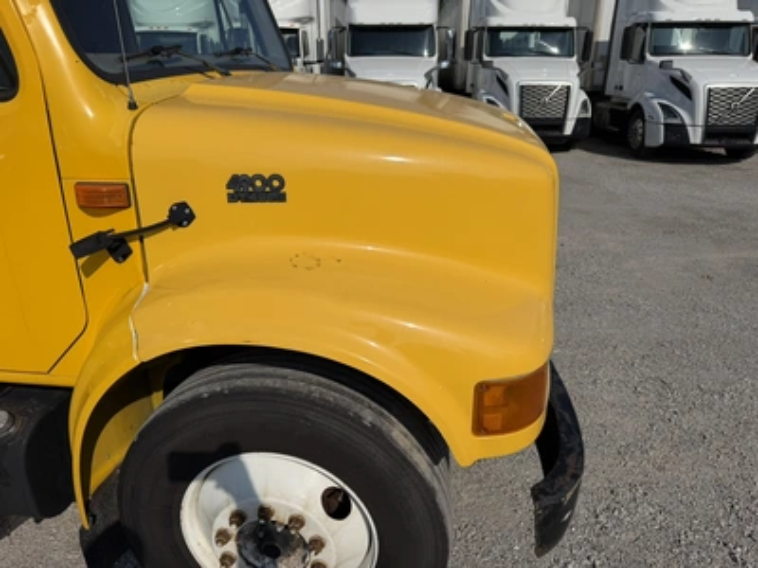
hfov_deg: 71.6
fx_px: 526
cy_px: 284
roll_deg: -1.0
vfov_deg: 56.8
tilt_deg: -20.8
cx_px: 379
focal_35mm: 24
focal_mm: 6.76
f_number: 1.78
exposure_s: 1/11905
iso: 80
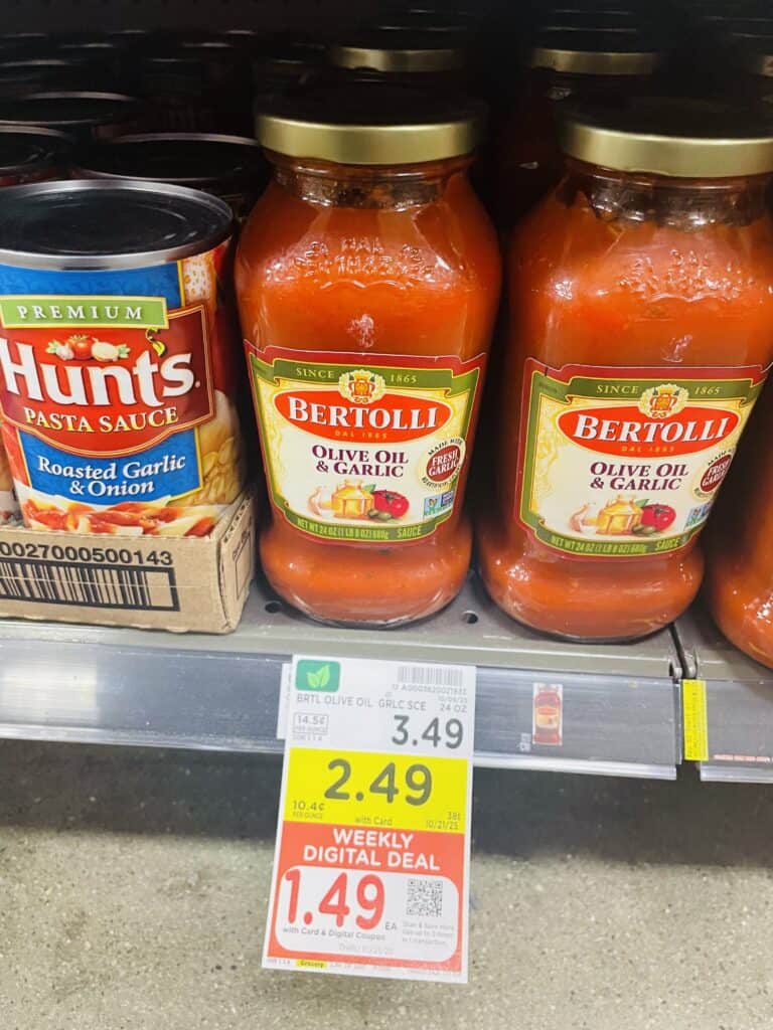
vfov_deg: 67.3
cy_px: 515
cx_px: 386
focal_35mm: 26
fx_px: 774
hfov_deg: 53.1
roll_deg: +1.2
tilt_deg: -37.4
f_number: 1.6
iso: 400
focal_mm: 4.2
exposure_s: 1/60
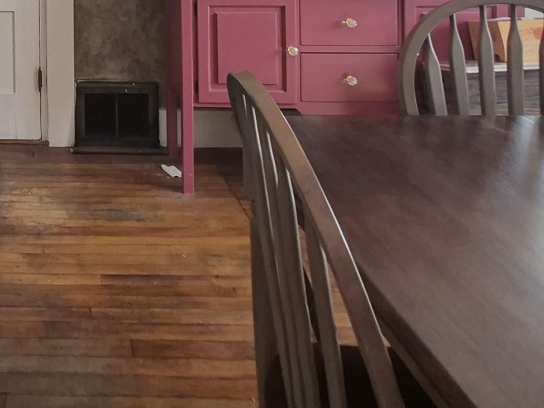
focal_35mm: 41
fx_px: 644
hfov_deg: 40.1
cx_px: -1
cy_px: -101
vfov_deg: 29.4
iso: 80
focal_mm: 1.74
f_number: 2.2
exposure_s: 1/60
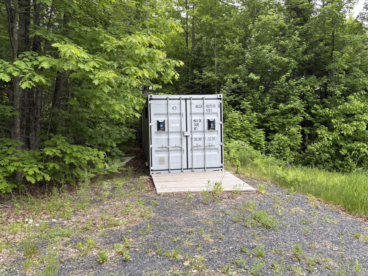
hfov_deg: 61.6
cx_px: 192
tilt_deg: -3.1
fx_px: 308
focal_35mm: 29
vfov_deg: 48.2
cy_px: 132
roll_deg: +2.8
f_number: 1.6
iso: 40
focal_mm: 5.96
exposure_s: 1/193
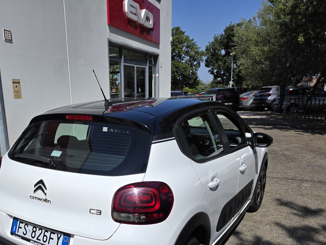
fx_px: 320
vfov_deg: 40.8
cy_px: 179
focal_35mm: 34
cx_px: 98
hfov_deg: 52.5
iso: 64
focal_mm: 6.3
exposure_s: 1/7944
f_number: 1.7
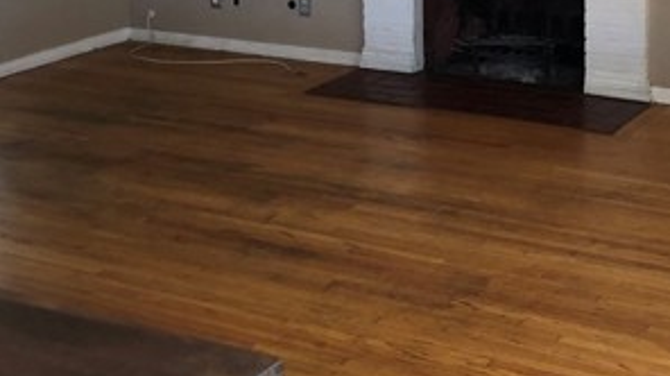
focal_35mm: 66
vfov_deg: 17.8
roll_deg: +1.0
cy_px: 0
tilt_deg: -10.9
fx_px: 1172
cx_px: 505
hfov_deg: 31.3
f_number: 1.8
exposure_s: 1/15
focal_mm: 3.99
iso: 100
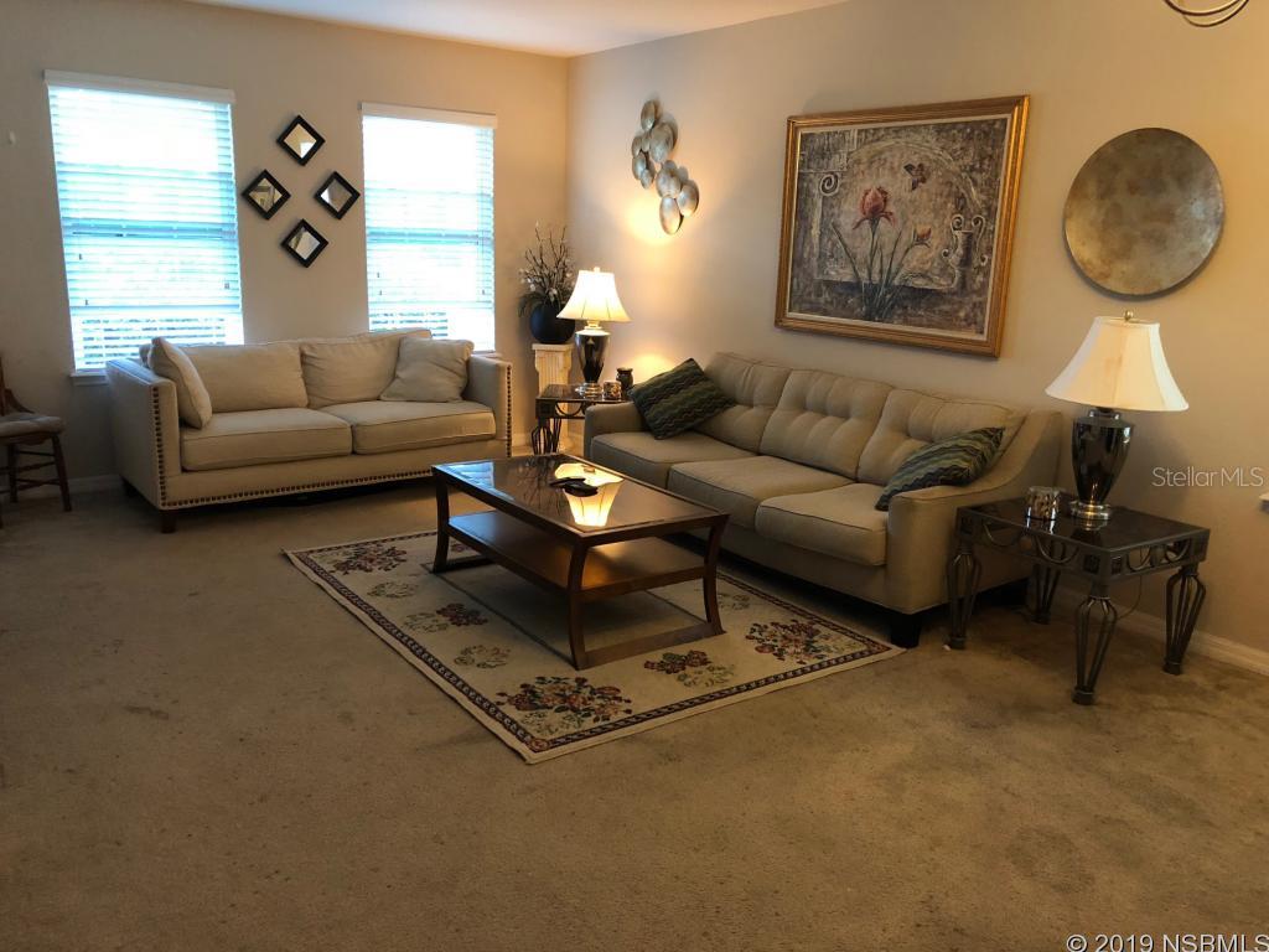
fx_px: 1026
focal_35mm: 28
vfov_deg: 49.7
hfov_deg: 63.4
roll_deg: -1.3
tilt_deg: -14.8
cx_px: 634
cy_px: 476
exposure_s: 1/11
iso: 100
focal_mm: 3.99
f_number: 1.8
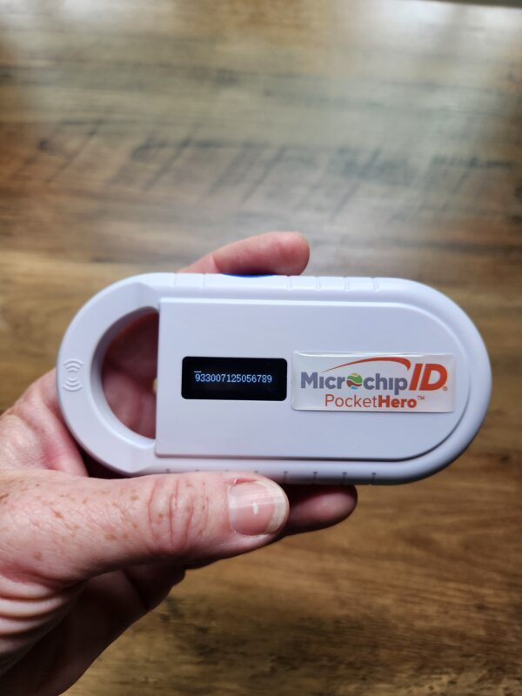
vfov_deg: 73.9
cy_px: 348
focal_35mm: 23
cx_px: 261
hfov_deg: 58.9
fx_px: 462
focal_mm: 5.4
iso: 64
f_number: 1.8
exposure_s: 1/120
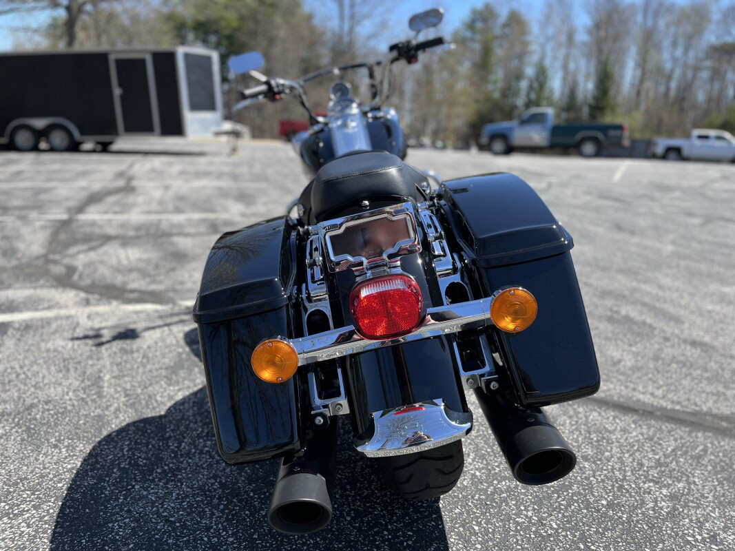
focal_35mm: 26
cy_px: 276
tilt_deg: -13.7
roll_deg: -3.5
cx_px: 368
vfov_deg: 53.1
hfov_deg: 67.3
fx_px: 552
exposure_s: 1/1672
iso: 50
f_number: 1.6
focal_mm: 5.1
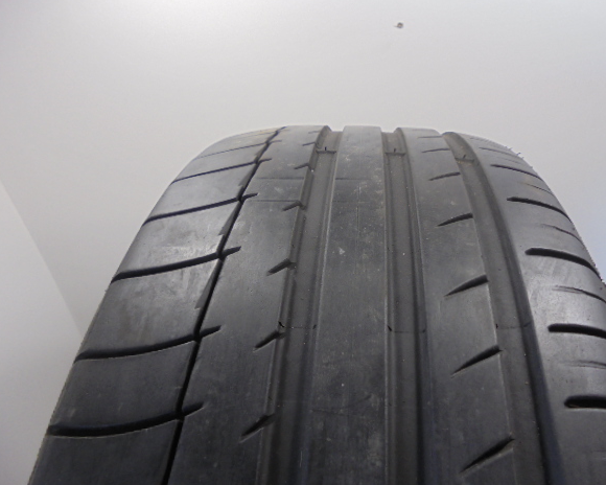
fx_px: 502
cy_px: 246
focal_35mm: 28
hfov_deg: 62.1
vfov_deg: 51.5
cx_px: 331
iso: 100
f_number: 3.5
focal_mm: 4.6
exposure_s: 1/30
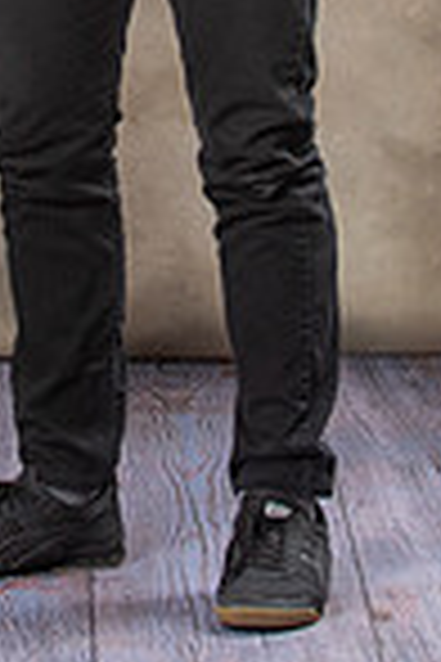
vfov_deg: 5.5
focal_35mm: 372
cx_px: 137
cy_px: -455
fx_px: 6835
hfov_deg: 3.7
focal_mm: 70
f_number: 5.6
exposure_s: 1/125
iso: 200
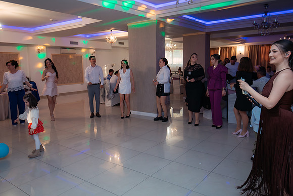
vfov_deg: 46.4
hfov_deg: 65.3
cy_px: 90
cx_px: 135
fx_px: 228
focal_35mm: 28
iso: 1600
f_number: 2.8
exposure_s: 1/200
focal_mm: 26
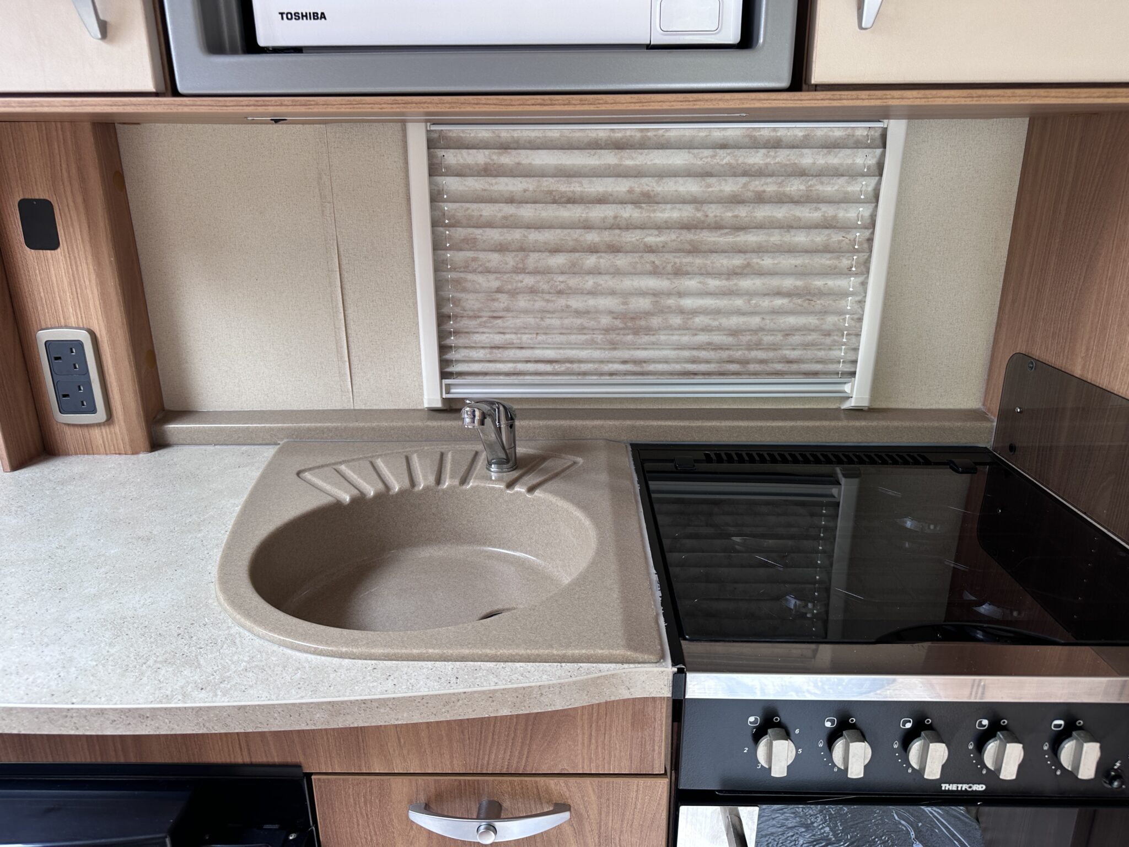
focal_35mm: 24
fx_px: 783
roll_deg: +1.2
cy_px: 424
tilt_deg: -15.7
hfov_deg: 71.6
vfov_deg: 56.8
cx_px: 564
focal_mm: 6.86
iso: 64
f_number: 1.78
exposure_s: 1/121
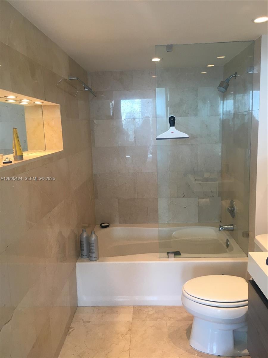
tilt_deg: -8.7
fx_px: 299
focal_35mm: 29
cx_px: 134
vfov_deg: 61.7
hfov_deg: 48.2
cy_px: 179
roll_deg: +2.8
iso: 40
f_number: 2.2
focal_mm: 4.15
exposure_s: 1/30
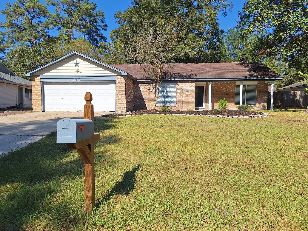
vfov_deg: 58.9
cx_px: 154
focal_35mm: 23
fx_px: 205
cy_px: 116
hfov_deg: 73.9
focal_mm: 5.54
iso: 40
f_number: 1.8
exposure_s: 1/3597
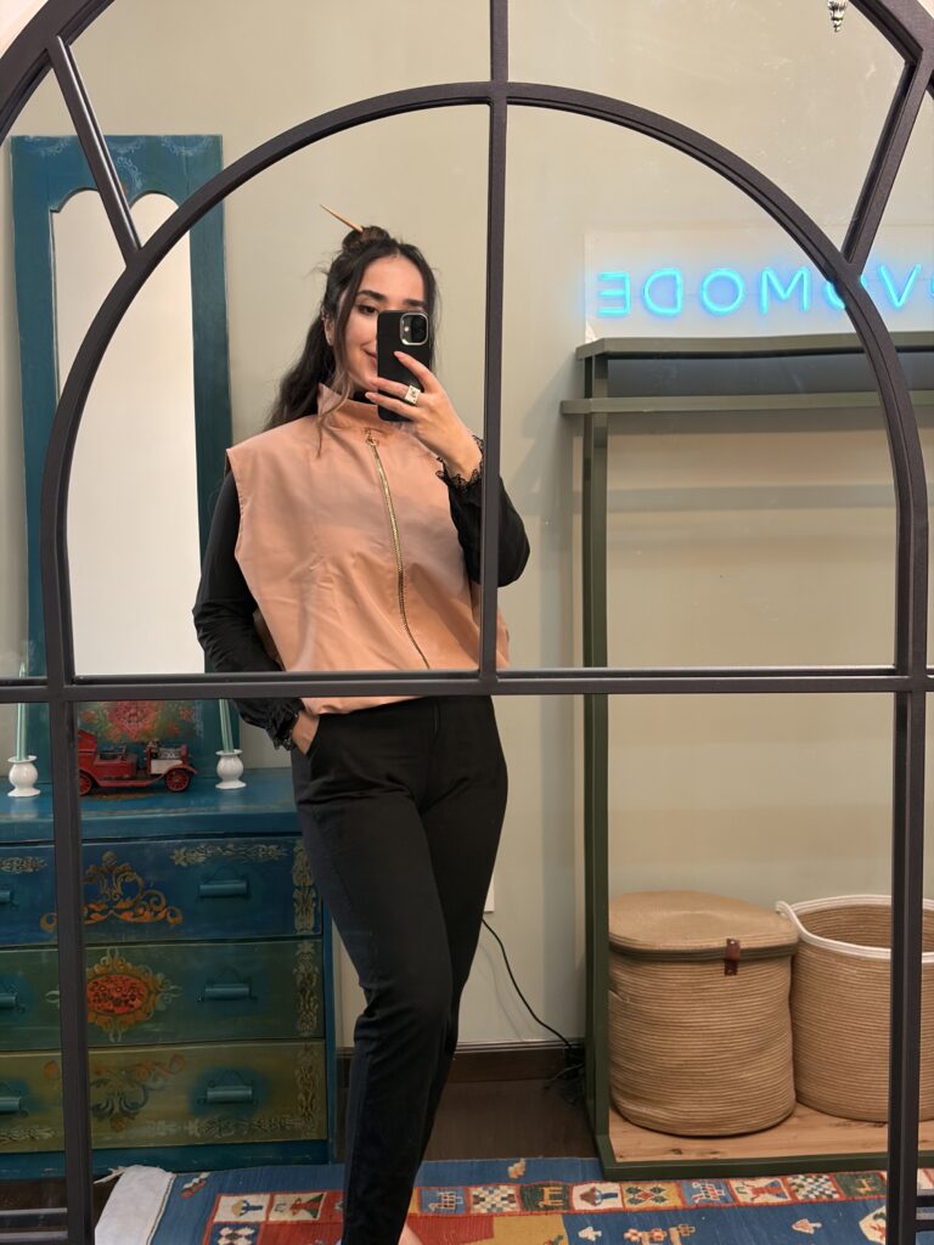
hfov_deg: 28.0
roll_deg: +0.7
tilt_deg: -10.2
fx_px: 1871
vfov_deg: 36.8
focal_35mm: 52
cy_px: 622
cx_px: 467
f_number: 1.6
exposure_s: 1/33
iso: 125
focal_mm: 5.96
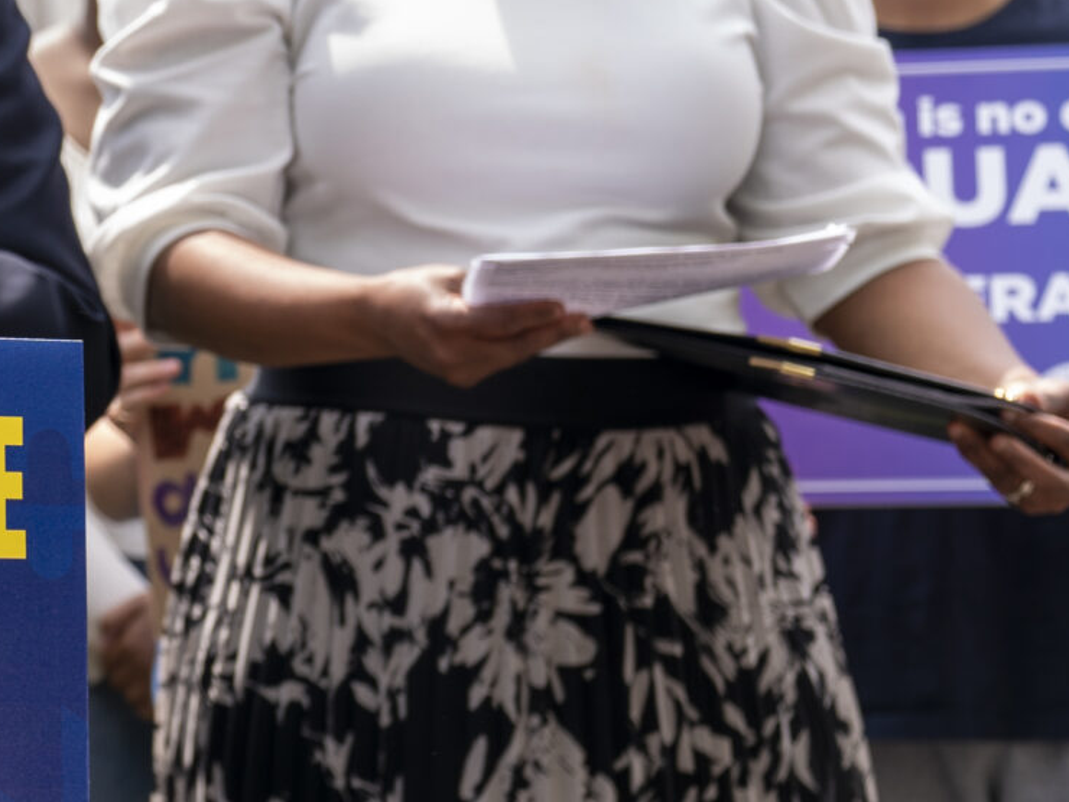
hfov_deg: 12.1
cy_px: -103
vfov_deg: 9.6
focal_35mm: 153
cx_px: -691
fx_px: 4725
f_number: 3.5
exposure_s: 1/250
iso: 50
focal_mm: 46
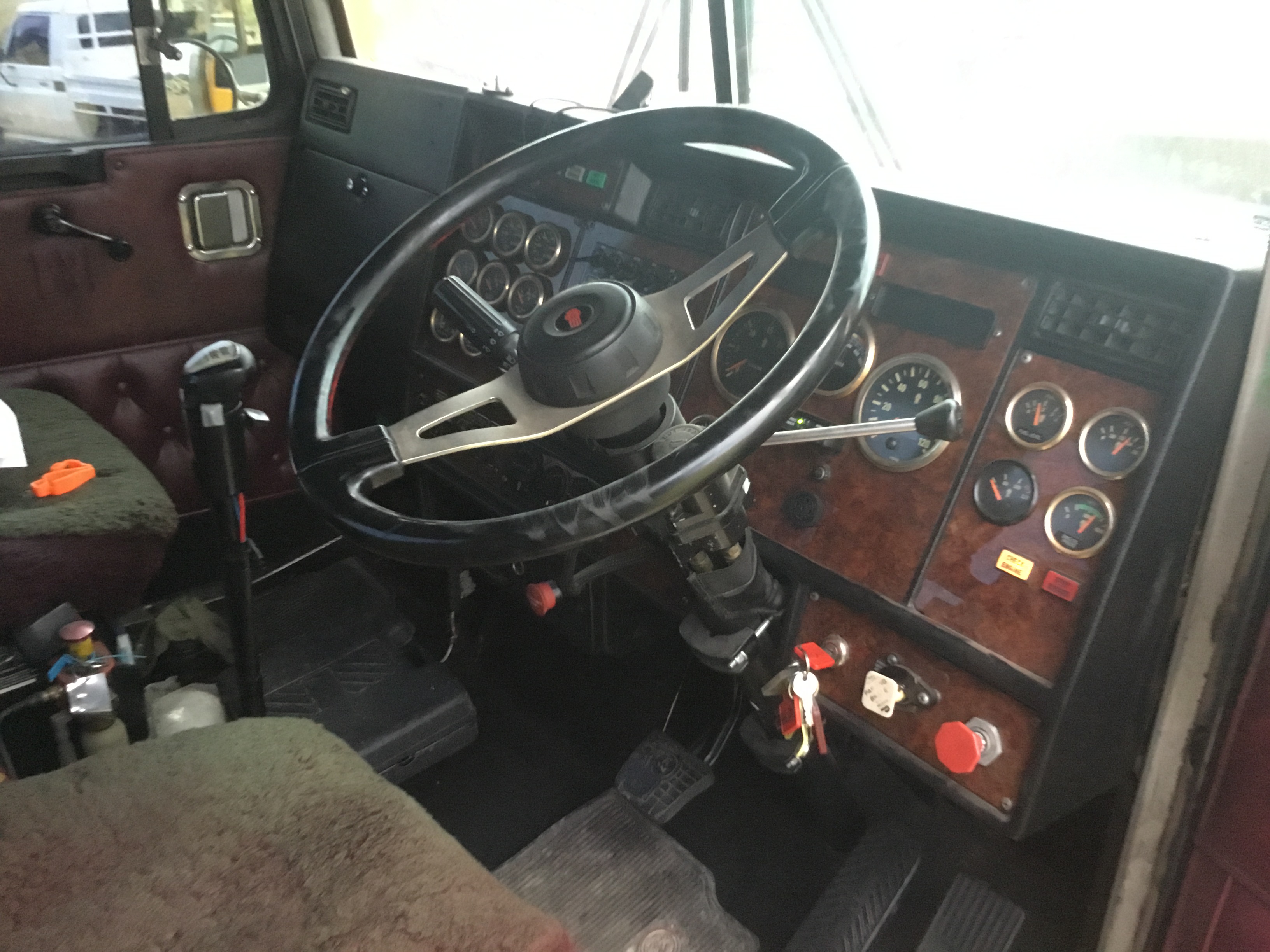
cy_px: 476
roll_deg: +0.3
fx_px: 1137
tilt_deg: -26.8
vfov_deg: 45.4
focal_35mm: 31
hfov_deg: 58.4
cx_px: 635
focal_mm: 3.3
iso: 320
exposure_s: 1/17
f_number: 2.4
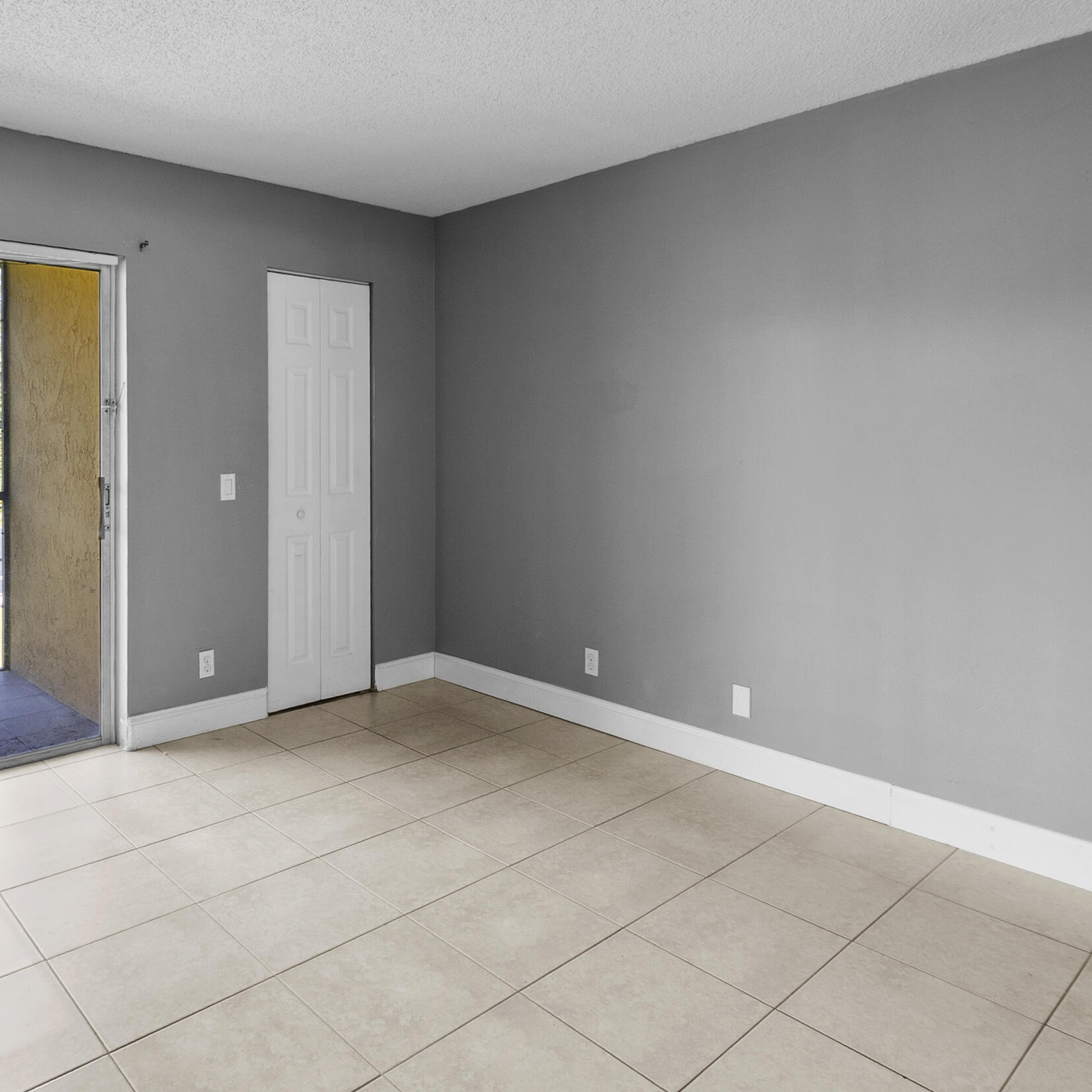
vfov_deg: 67.2
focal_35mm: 23
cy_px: 504
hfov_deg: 65.5
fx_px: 821
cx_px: 366
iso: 100
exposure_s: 3.2
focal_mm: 10
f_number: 8
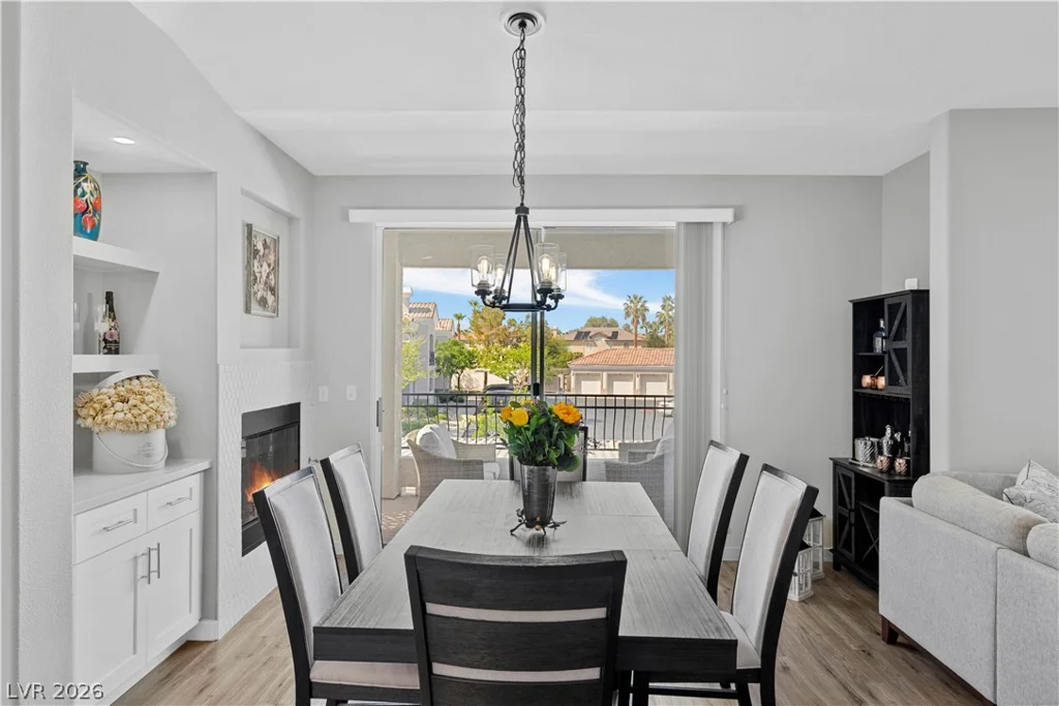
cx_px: 530
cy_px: 353
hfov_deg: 78.6
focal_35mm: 22
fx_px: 647
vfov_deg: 57.2
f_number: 8
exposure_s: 1/5
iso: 500
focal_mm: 22
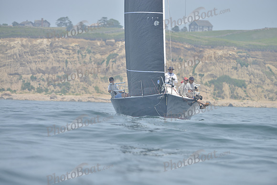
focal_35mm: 240
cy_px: 92
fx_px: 1847
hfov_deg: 8.6
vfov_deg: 5.7
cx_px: 138
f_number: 6.3
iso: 280
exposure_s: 1/1000
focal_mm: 240
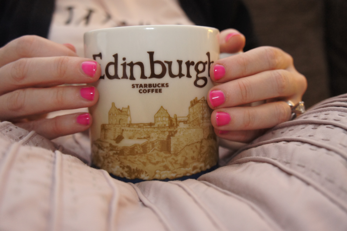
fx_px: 332
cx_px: 174
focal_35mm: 34
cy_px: 116
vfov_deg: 38.3
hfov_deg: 55.1
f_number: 4
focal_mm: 23
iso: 1600
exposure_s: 1/13
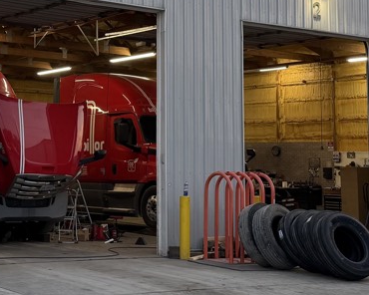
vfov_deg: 20.0
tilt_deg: +6.9
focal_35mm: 76
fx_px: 830
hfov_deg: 24.5
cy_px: 68
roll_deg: -0.9
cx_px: 58
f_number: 1.78
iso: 125
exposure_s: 1/120
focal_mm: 6.76
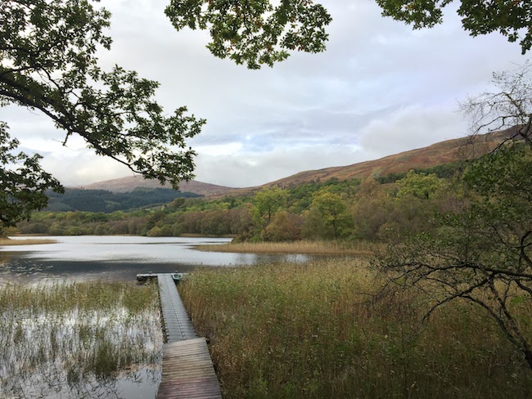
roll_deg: +0.2
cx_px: 266
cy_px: 200
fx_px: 446
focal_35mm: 29
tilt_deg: +5.2
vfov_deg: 48.3
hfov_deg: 61.6
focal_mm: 4.15
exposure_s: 1/373
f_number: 2.2
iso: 32
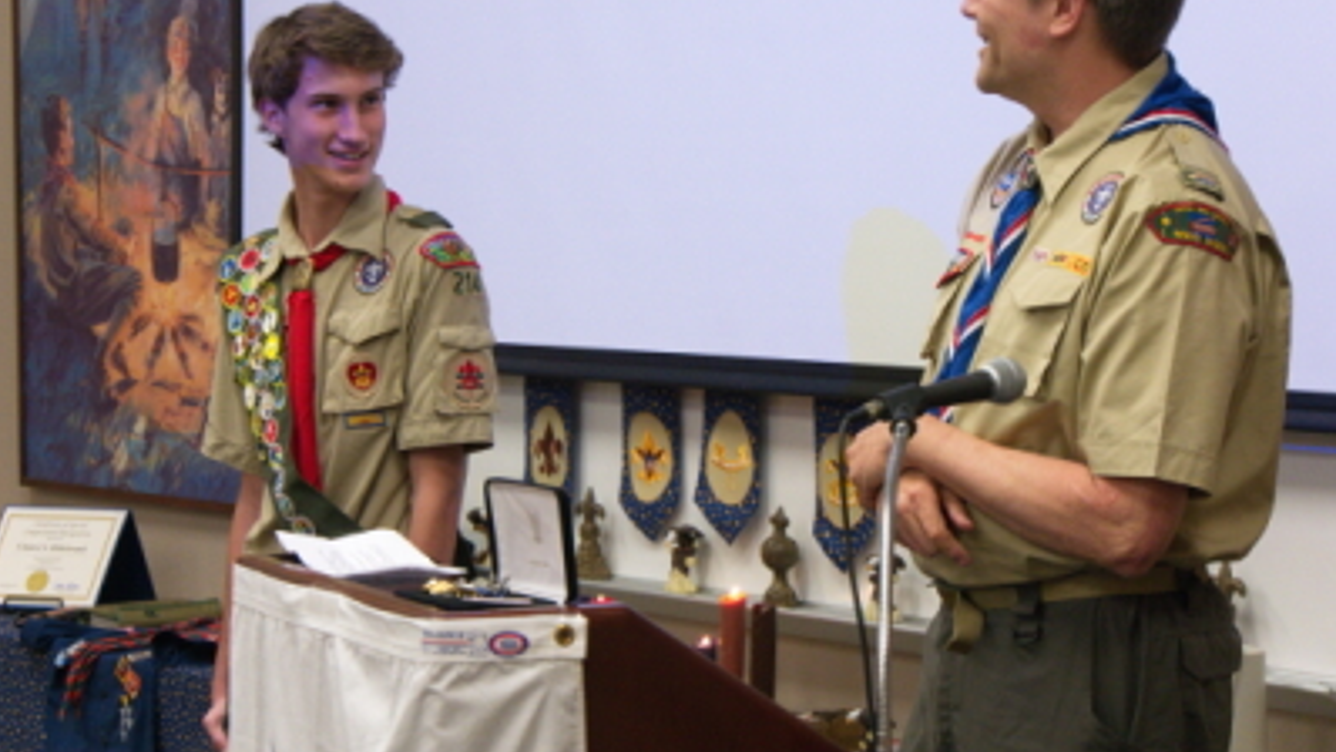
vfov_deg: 11.5
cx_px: 693
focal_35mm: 105
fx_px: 3720
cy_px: 264
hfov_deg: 20.4
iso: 2500
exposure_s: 1/100
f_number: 4.9
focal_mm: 46
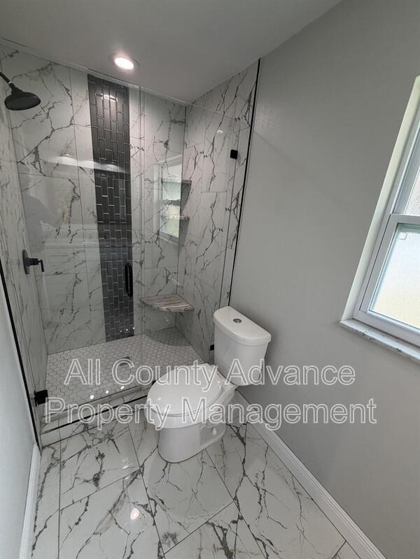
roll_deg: -5.1
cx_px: 210
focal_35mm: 14
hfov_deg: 85.7
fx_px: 226
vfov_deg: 102.1
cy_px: 280
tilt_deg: -18.0
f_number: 2.2
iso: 200
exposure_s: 1/120
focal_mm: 2.22
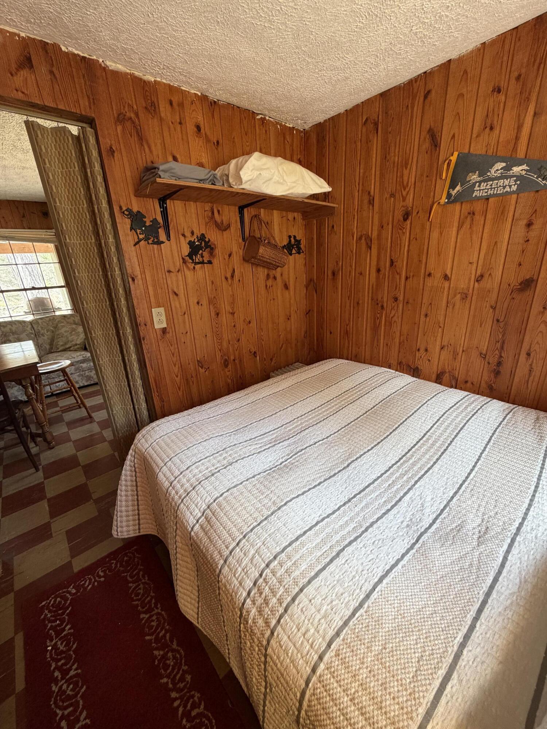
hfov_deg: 85.7
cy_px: 364
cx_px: 274
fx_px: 295
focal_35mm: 14
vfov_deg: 102.1
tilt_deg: -19.4
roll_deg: +2.7
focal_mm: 2.22
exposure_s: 1/60
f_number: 2.2
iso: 200
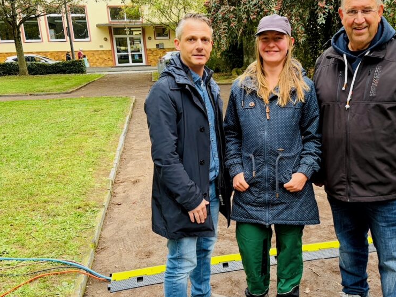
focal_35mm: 36
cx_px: 272
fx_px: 412
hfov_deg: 50.2
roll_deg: +2.0
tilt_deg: -14.3
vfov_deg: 39.6
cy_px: 159
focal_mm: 5.96
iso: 40
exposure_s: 1/137
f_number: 1.6
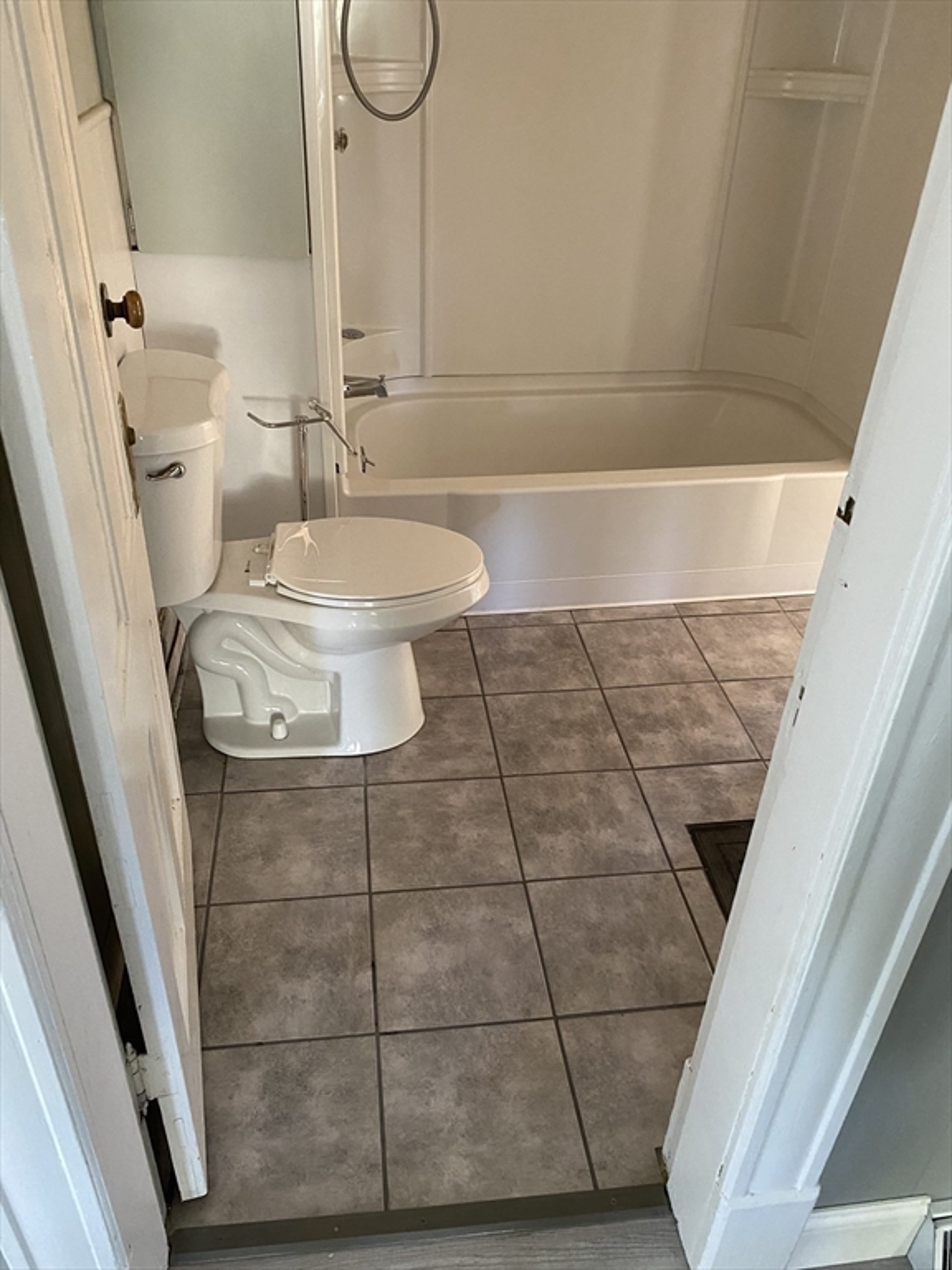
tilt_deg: -32.1
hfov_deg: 53.1
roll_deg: -1.7
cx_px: 476
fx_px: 953
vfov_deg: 67.3
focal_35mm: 26
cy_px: 635
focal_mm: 4.25
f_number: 1.8
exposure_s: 1/60
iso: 400
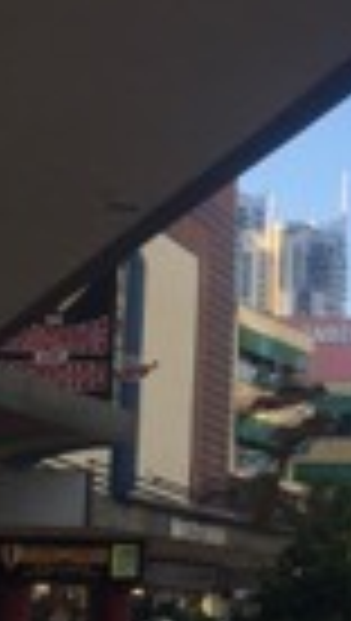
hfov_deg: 9.0
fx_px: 1962
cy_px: 468
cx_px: 900
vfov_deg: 17.9
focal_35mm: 119
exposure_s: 1/760
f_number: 2.2
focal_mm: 4.15
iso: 32
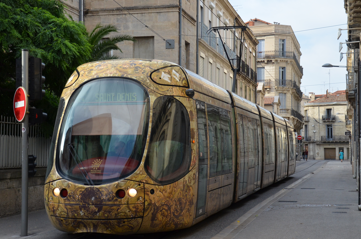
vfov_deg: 18.8
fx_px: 721
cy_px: 118
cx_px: 162
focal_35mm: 72
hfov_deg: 28.1
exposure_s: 1/1000
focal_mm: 38
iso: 560
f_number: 4.5
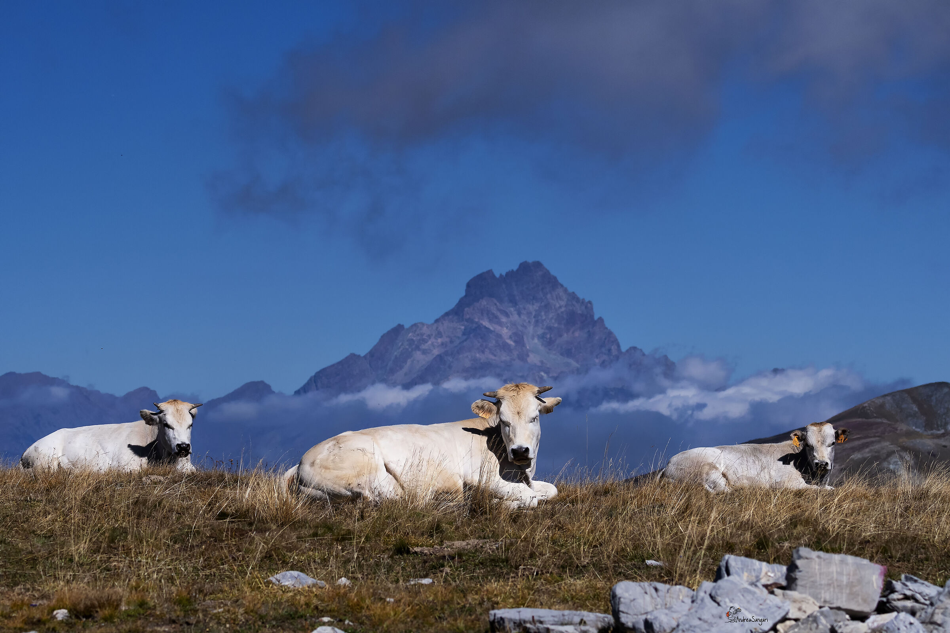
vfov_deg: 8.2
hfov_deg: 12.2
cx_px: 475
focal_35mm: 168
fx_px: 4433
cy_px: 316
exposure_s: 1/3200
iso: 400
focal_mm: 112
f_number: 9
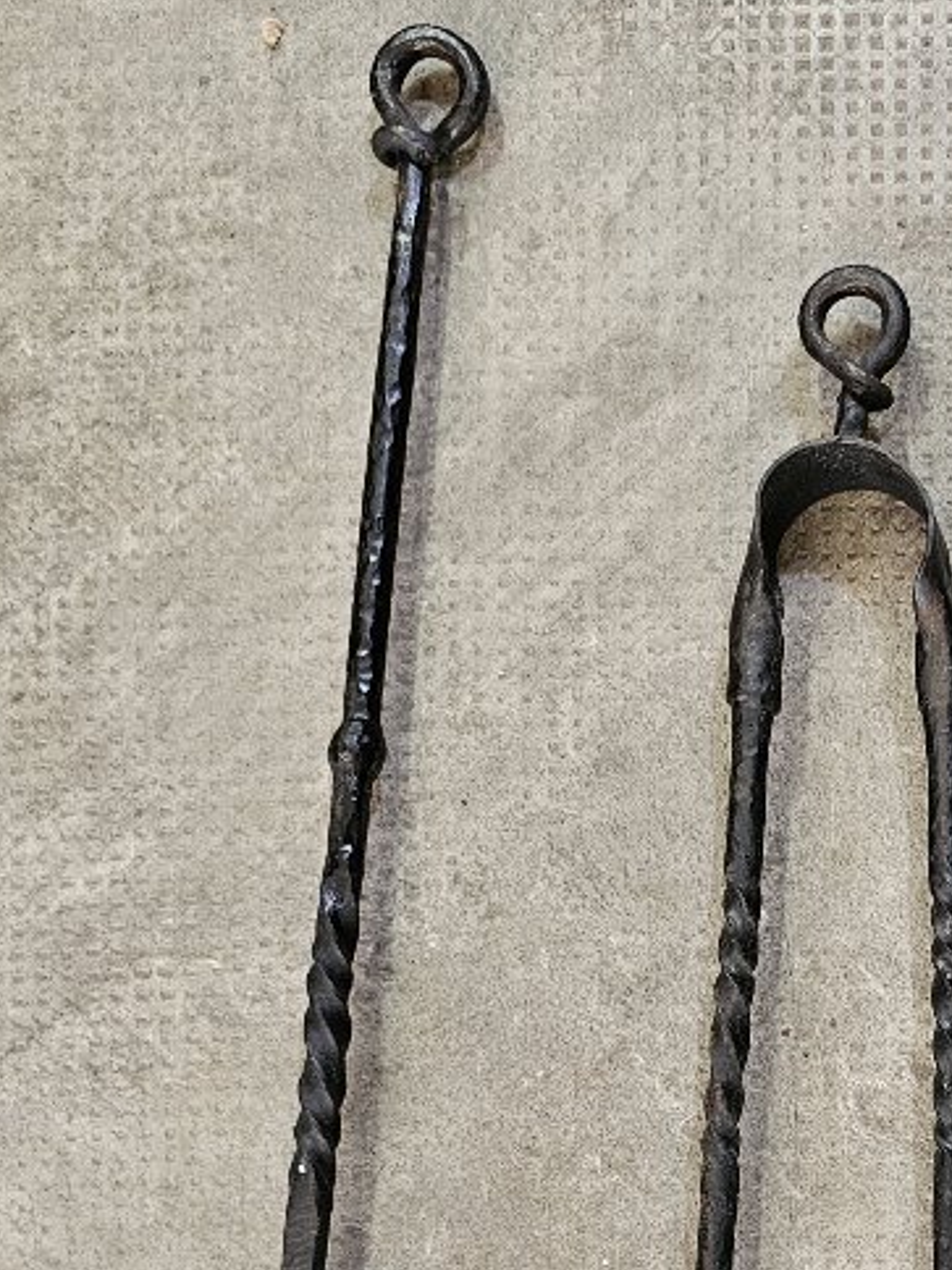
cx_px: 1036
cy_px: 1134
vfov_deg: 32.2
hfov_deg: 24.1
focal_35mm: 57
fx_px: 2090
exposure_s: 1/101
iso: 640
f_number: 1.7
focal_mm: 6.3
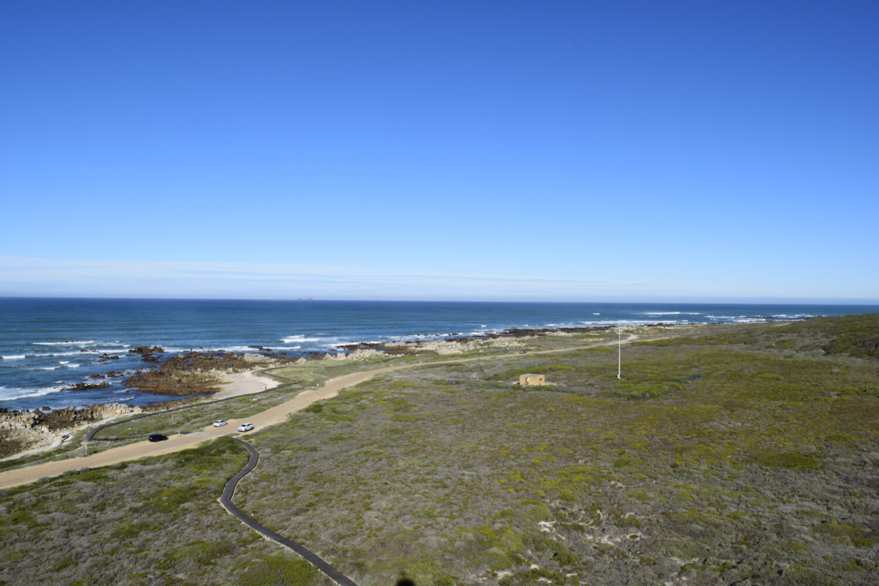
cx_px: 440
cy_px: 293
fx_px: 659
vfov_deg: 47.9
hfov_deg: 67.4
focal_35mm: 27
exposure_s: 1/500
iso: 220
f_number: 11
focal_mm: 18
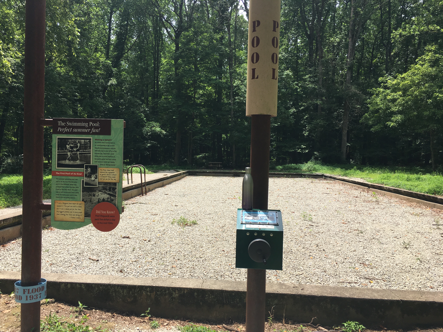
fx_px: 371
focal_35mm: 29
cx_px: 222
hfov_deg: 61.7
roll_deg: -1.0
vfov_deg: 48.2
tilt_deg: +1.6
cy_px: 166
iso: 25
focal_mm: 4.15
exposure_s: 1/1012
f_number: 2.2
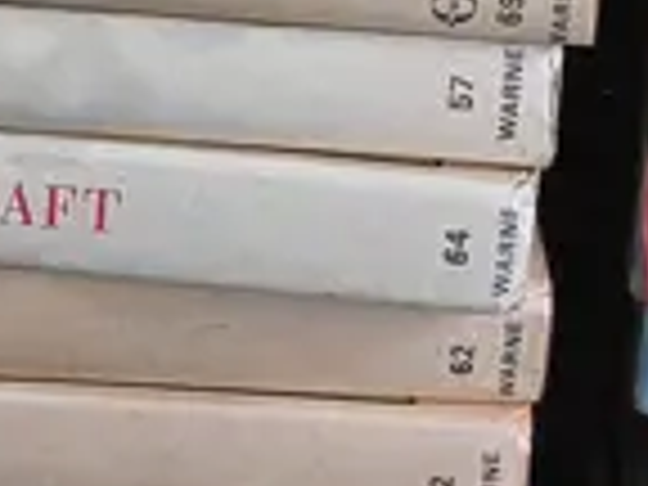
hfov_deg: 10.2
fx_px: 3594
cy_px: 153
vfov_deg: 7.7
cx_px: -68
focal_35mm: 192
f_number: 2
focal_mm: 2.87
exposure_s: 1/100
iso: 32
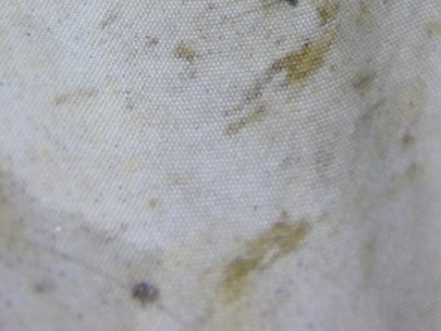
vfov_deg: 4.9
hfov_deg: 6.6
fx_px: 3850
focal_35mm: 302
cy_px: -40
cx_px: 314
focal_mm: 22
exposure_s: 1/20
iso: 400
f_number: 4.8
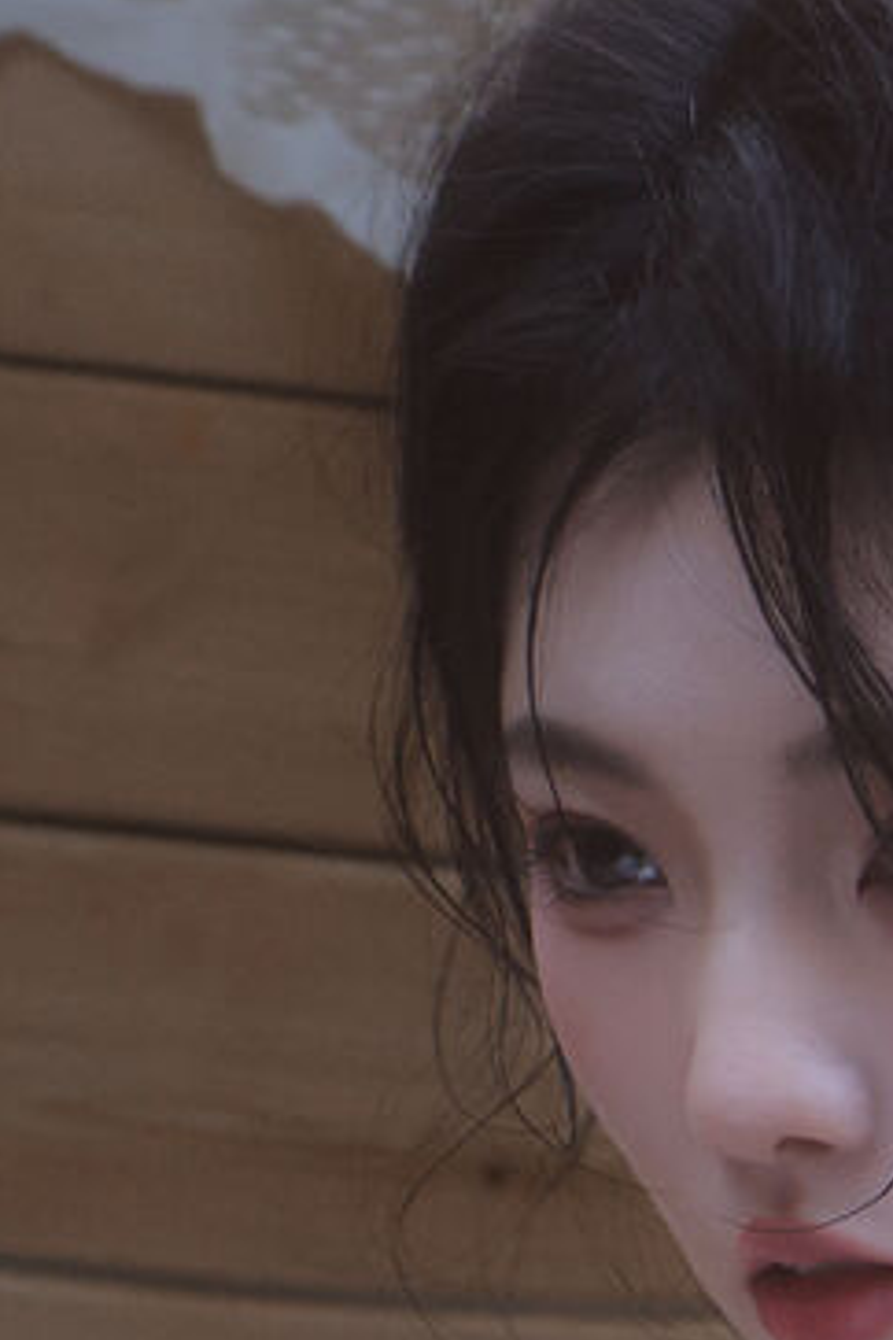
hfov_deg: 3.4
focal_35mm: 401
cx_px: 1317
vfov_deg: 5.0
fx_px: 14919
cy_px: 2782
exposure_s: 1/250
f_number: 4
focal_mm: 82
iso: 800
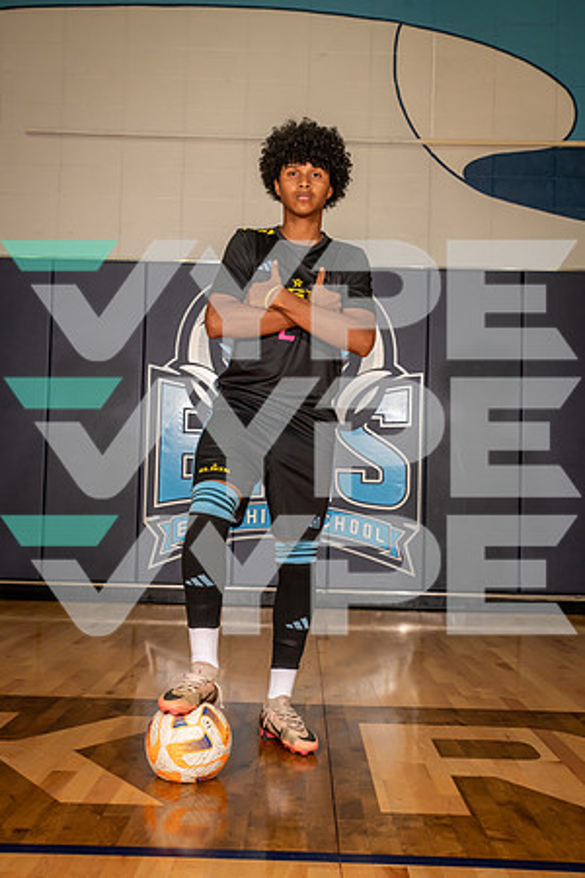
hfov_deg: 33.4
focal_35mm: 40
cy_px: 439
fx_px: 975
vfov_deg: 48.5
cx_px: 292
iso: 800
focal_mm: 40
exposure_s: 1/320
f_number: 6.3
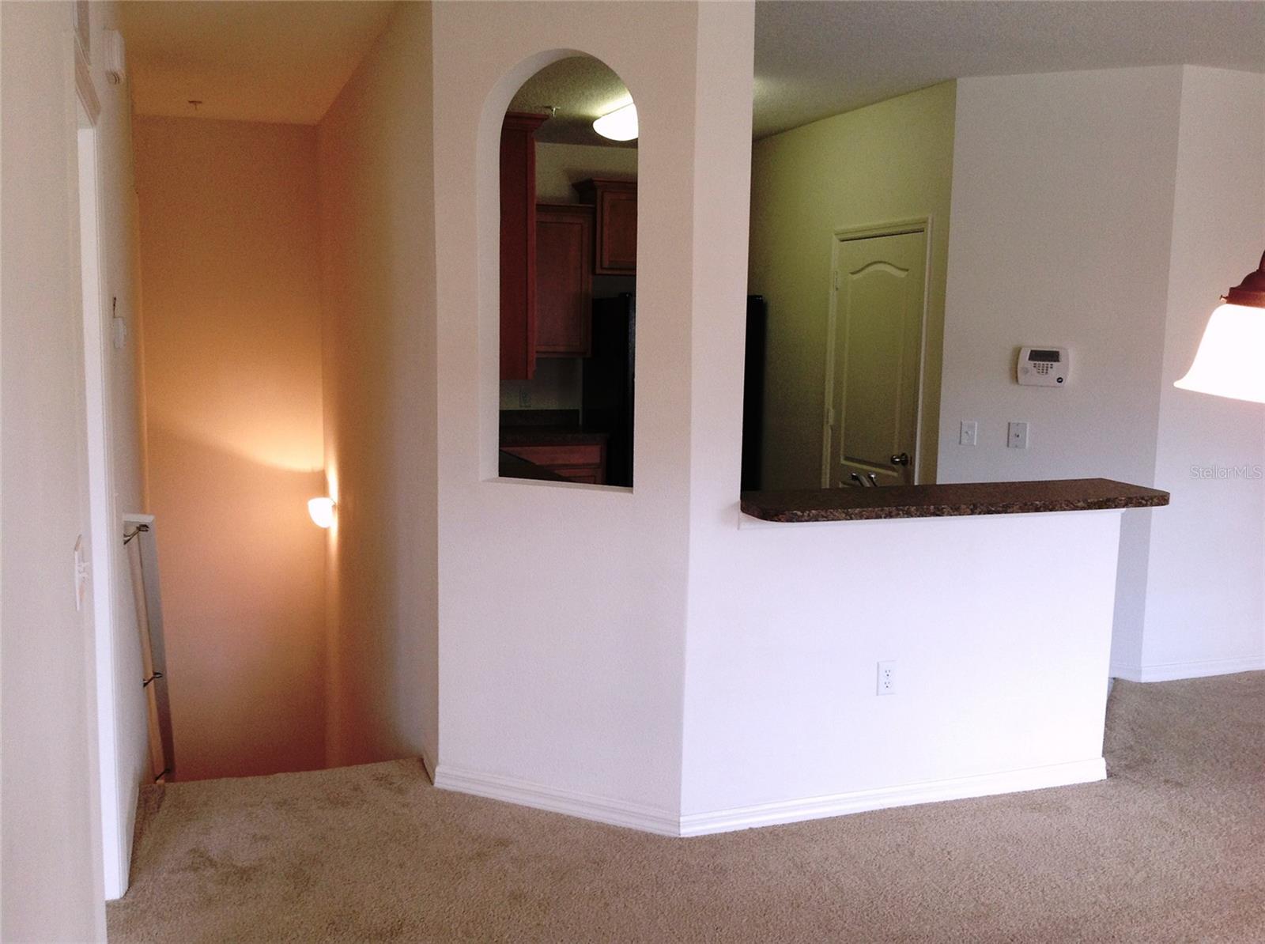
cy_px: 472
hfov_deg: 52.7
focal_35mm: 35
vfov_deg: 40.6
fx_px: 1277
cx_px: 632
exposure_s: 1/60
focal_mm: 4.28
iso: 80
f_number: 2.4
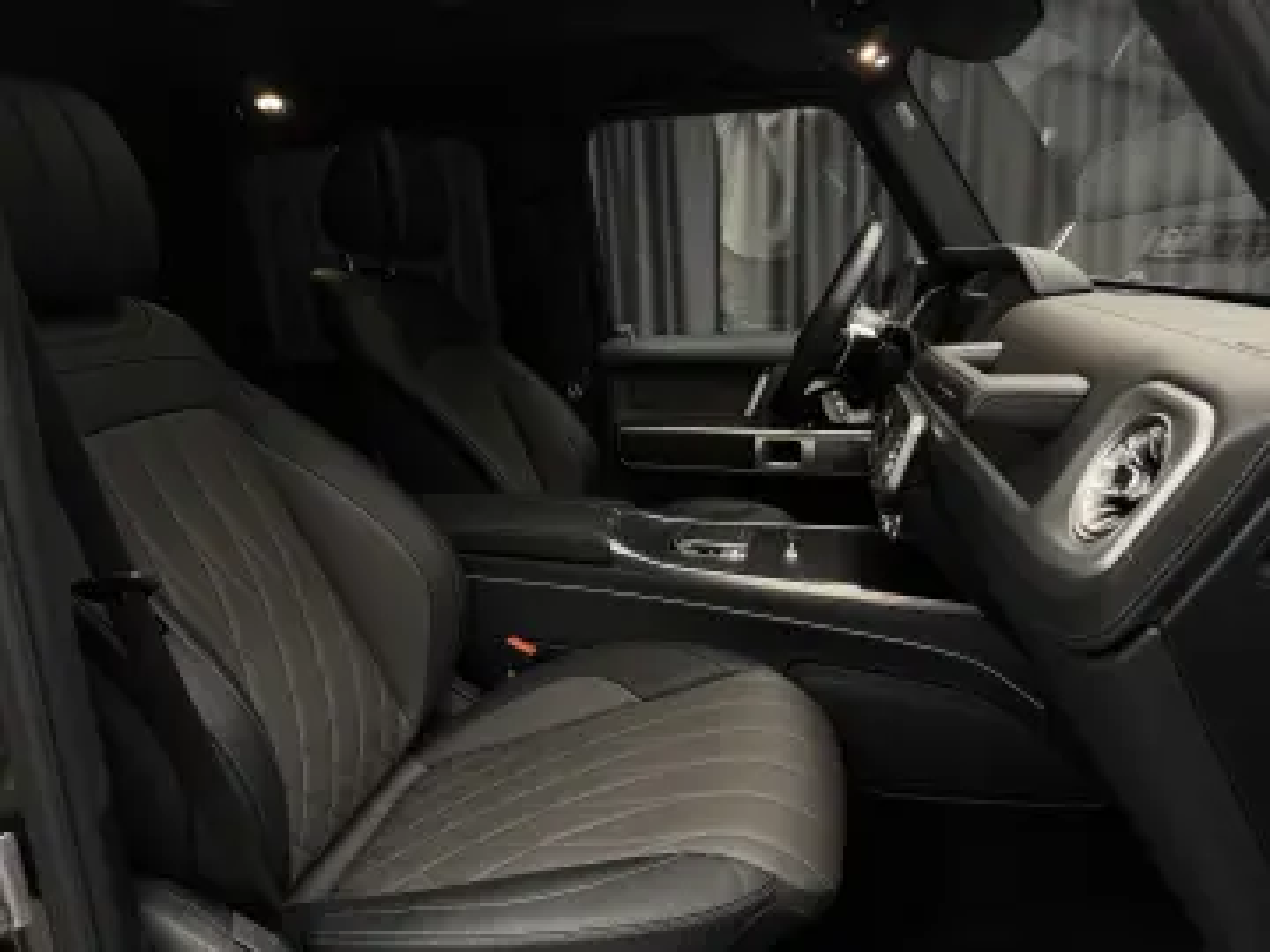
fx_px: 881
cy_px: 476
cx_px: 635
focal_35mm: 24
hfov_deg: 71.6
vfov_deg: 56.8
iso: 125
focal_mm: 6.76
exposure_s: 1/50
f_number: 1.78
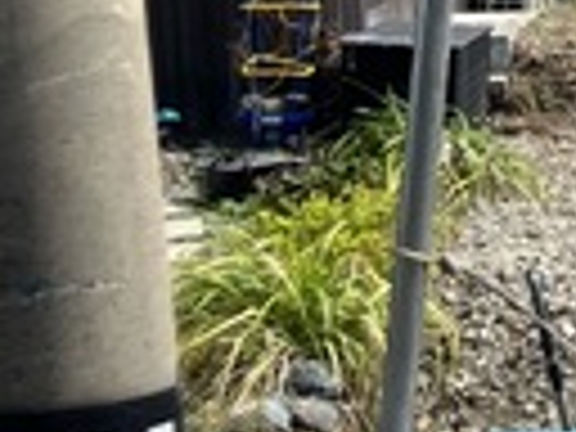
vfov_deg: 10.6
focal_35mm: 140
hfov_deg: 11.7
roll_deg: +1.7
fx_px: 2330
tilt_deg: -7.4
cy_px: 202
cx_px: 1359
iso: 32
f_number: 1.8
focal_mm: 3.99
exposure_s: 1/1033
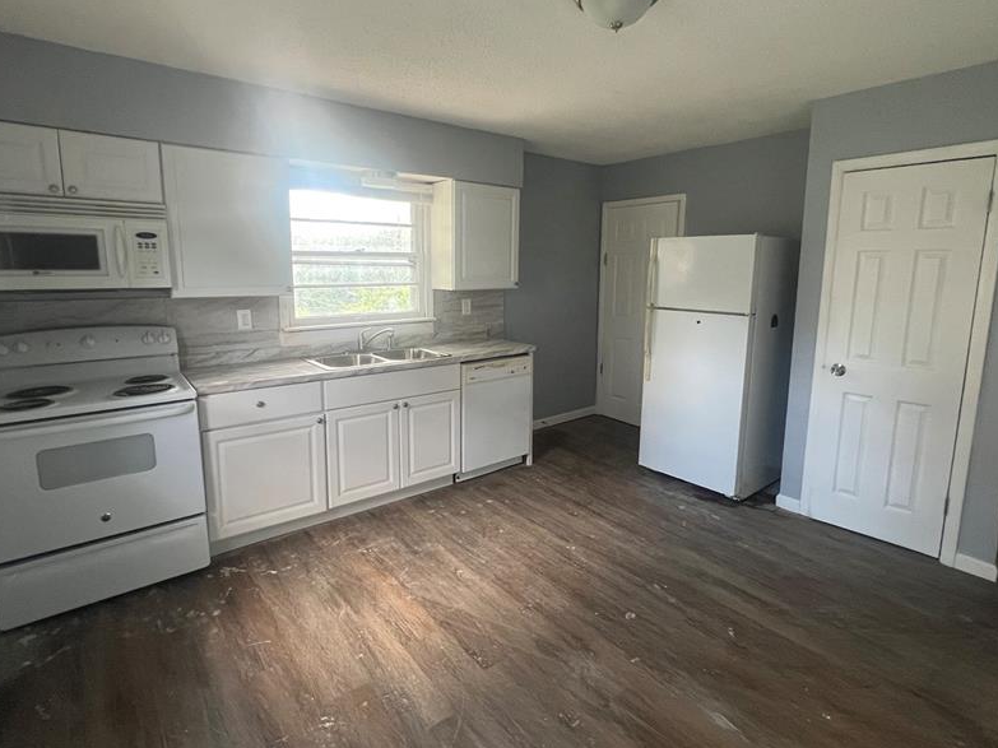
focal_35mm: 17
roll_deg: +0.4
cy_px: 343
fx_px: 490
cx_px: 493
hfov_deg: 91.0
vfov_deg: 74.6
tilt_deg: -9.0
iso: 250
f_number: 1.8
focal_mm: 1.57
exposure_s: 1/71
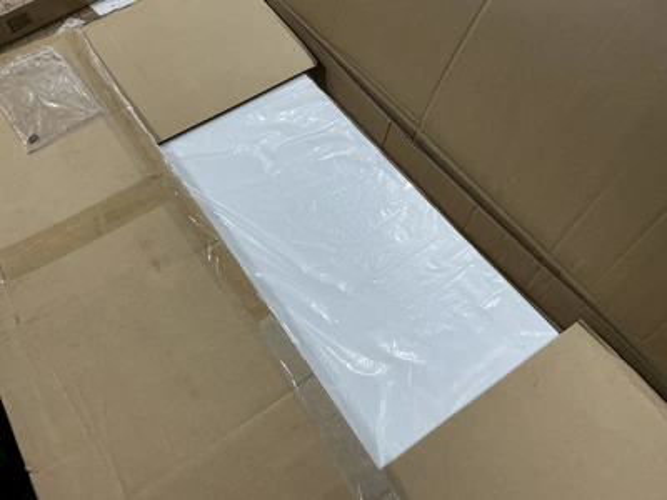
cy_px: 250
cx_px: 334
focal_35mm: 28
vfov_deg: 49.7
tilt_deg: -59.4
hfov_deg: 63.4
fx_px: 540
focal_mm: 3
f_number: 1.8
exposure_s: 1/60
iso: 100
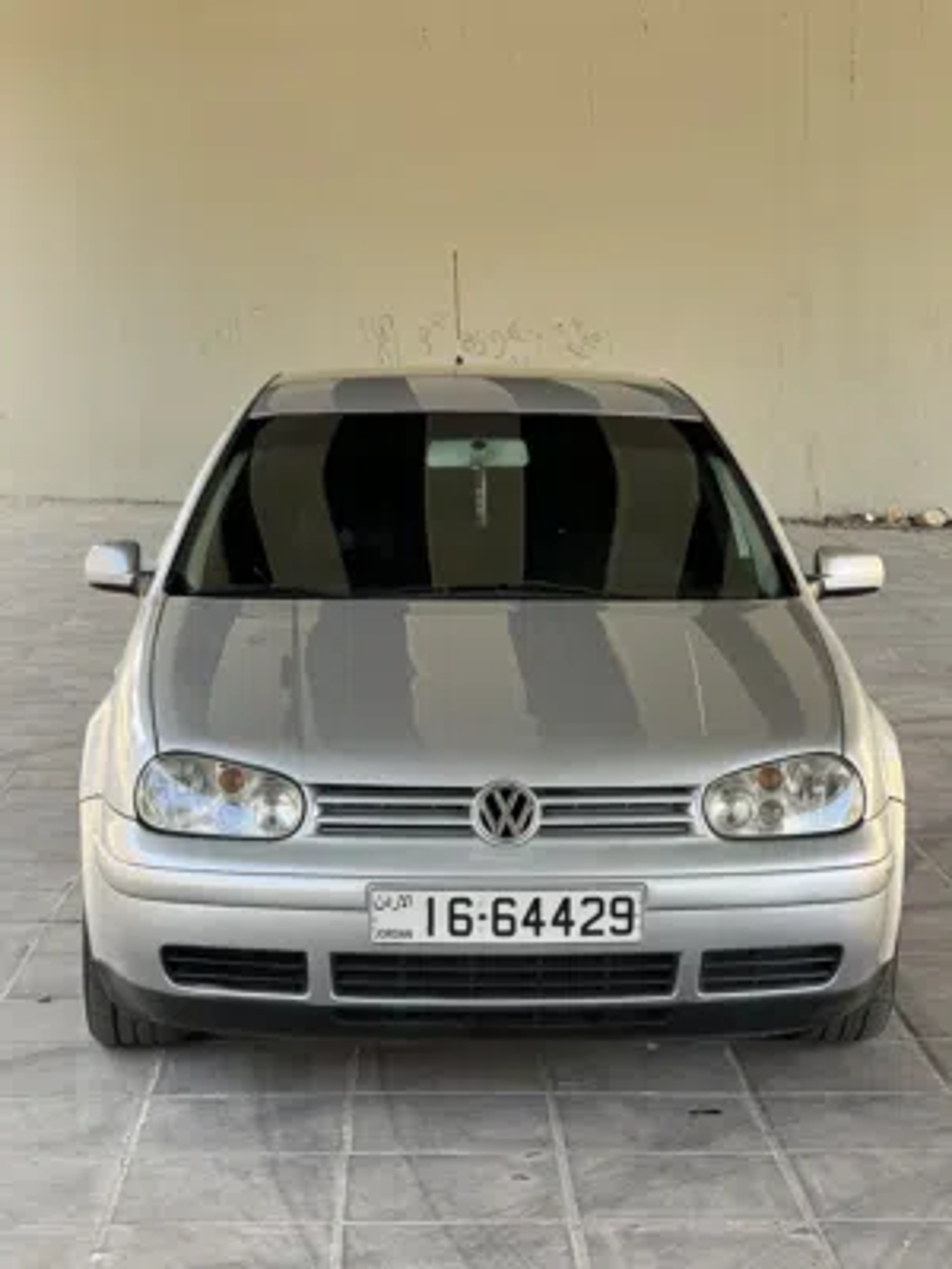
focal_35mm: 77
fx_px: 2824
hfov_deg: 19.1
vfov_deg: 25.3
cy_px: 634
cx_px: 476
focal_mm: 9
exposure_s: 1/121
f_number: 2.8
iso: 100
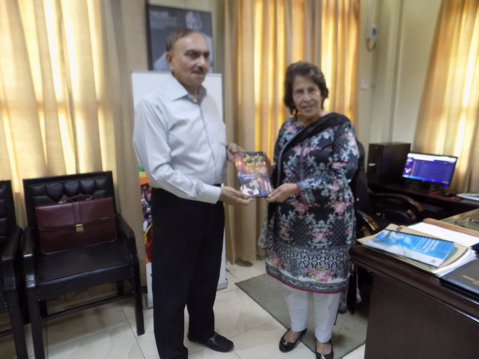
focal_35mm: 23
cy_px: 180
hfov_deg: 73.9
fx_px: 318
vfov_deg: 58.9
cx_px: 240
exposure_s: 1/20
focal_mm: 4
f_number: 3.1
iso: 400
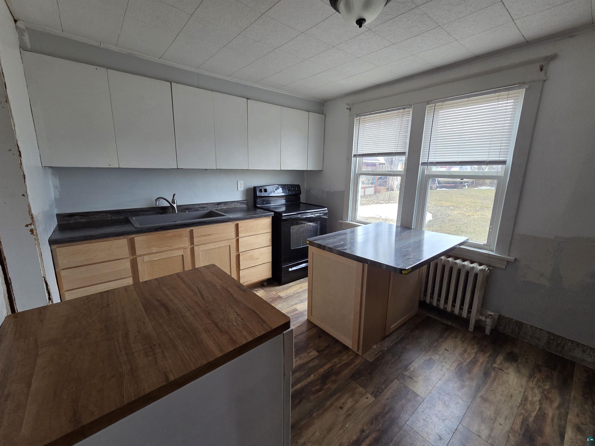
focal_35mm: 13
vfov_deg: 89.9
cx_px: 298
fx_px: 223
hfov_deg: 106.2
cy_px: 223
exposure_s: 1/60
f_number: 2.2
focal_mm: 2.2
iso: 250
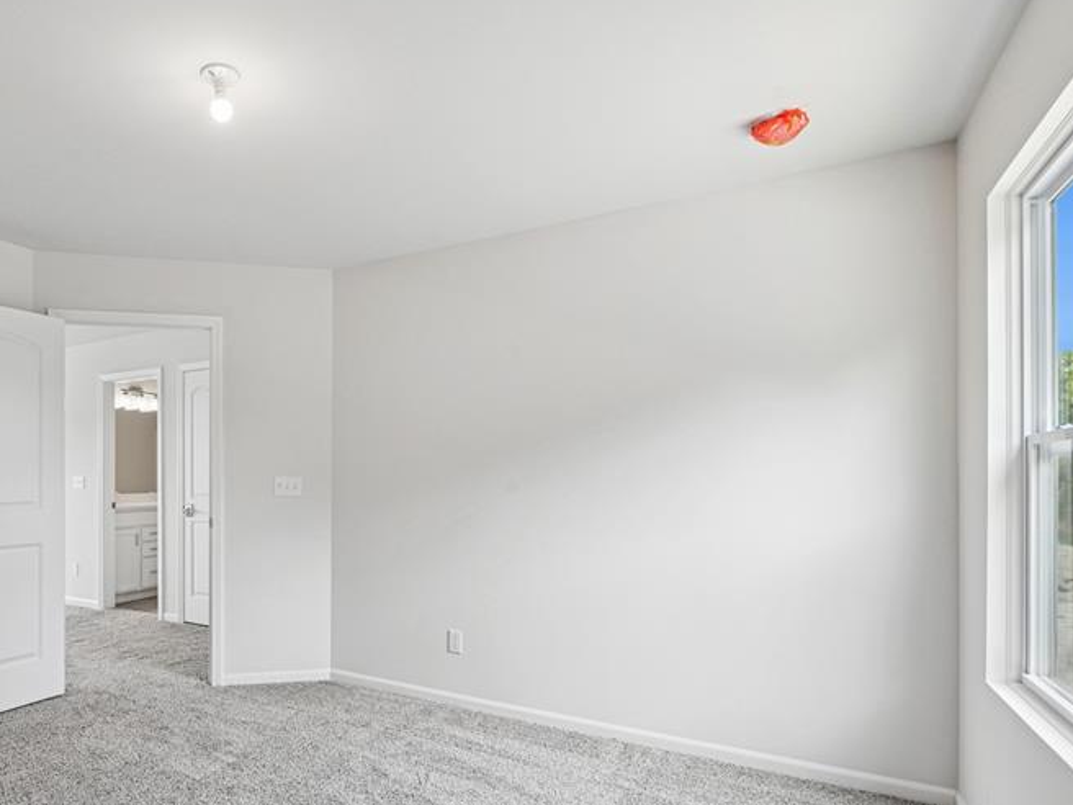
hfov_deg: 76.0
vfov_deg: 63.2
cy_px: 459
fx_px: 651
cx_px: 340
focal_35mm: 21
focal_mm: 14
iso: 80
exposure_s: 1/1.67
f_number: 9
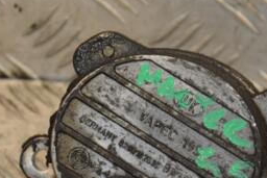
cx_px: 203
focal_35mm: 316
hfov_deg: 6.5
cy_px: 128
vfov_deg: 4.4
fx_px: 2345
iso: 800
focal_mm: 90
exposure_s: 1/160
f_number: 5.6
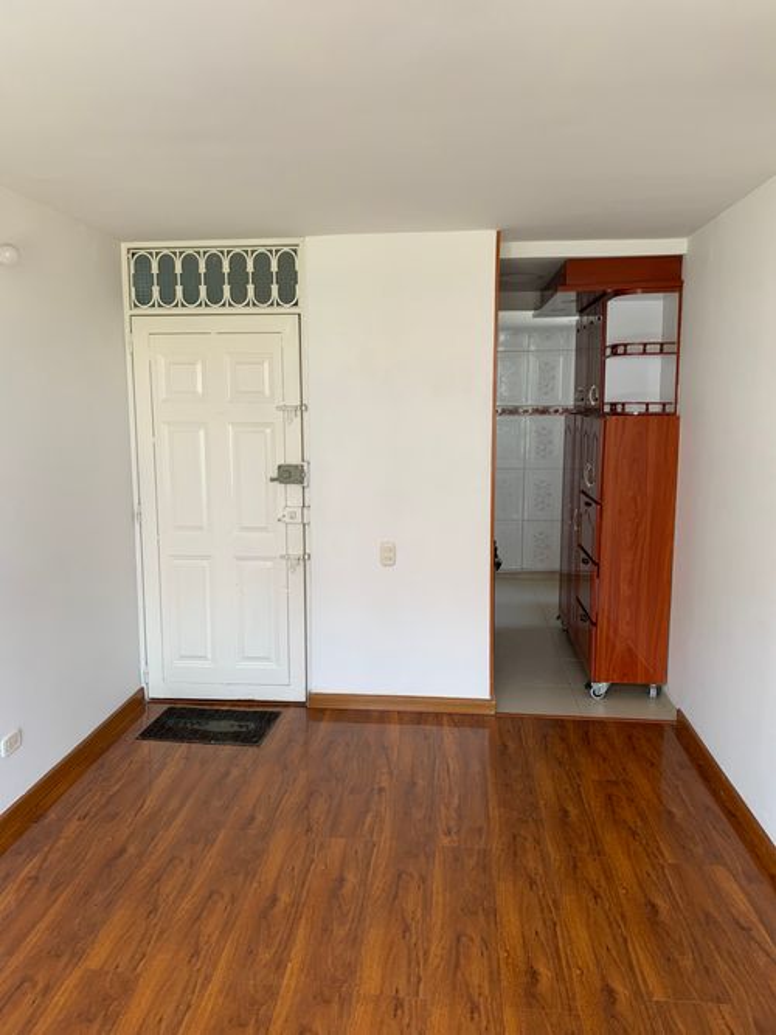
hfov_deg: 53.0
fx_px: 777
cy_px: 518
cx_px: 388
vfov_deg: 67.3
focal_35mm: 26
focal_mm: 4.25
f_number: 1.8
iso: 80
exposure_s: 1/121
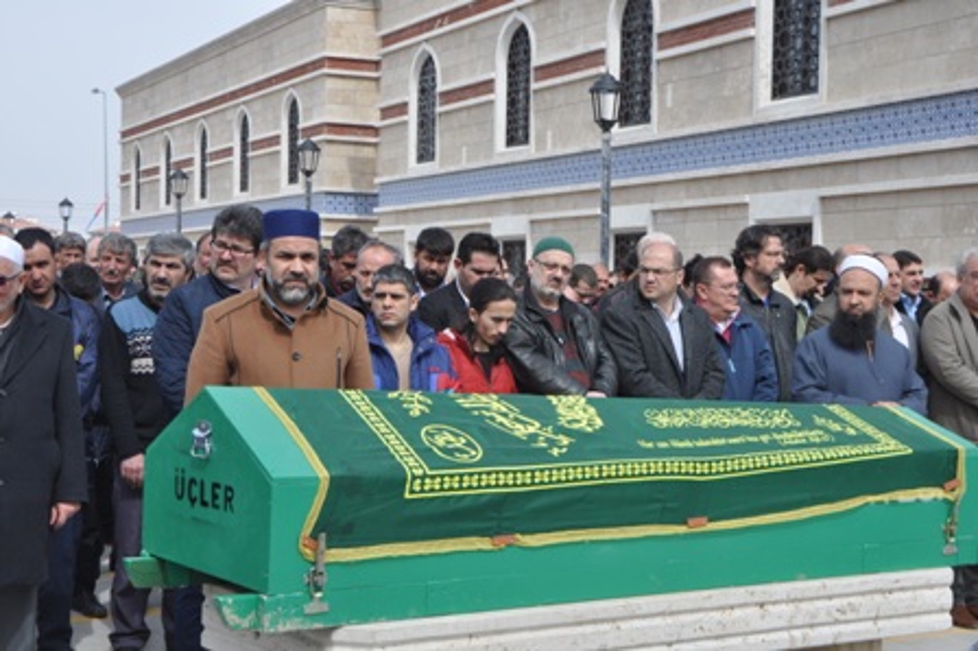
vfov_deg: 20.6
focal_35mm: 66
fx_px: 1792
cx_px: 489
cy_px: 326
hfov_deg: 30.5
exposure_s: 1/320
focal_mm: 44
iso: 200
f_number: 9
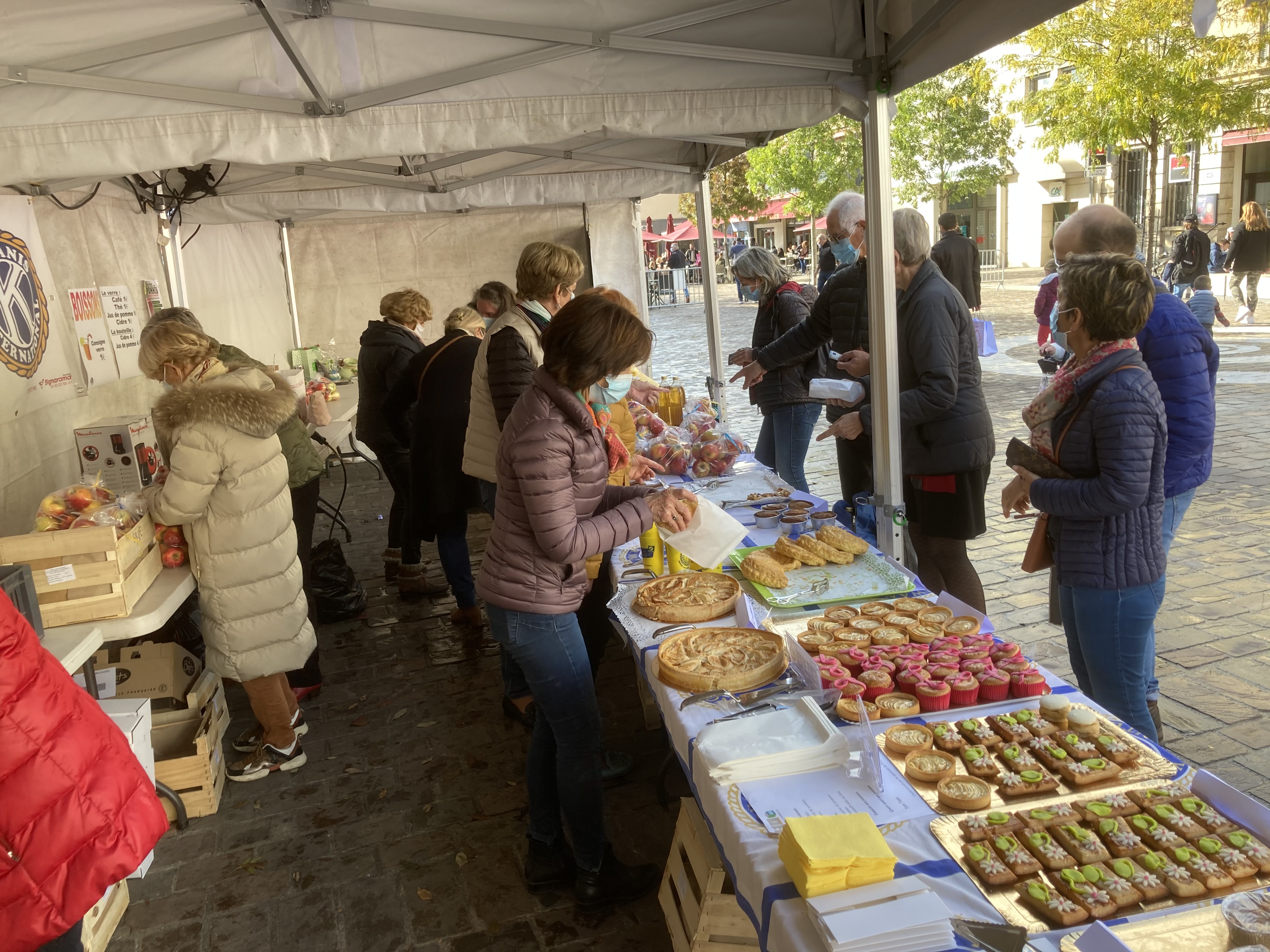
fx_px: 1027
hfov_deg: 63.4
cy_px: 476
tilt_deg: -12.7
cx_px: 635
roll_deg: +2.8
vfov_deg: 49.7
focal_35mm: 28
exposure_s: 1/123
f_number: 1.8
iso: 20
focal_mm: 3.99
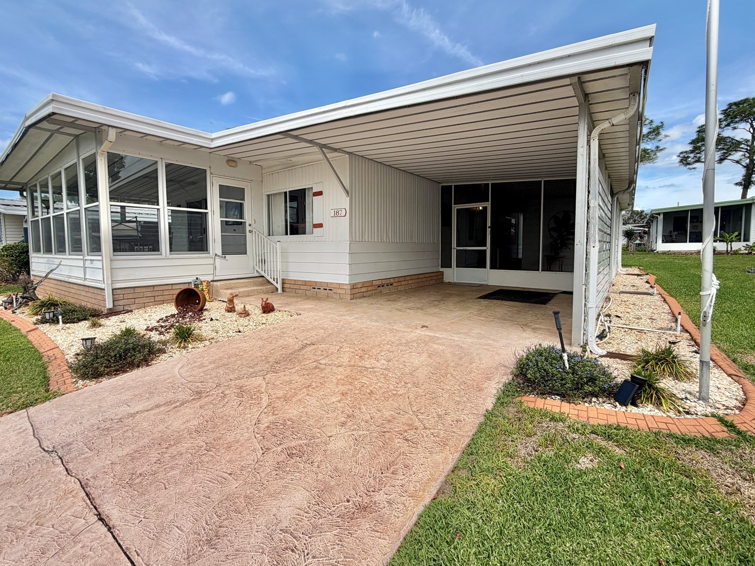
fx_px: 349
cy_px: 270
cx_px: 365
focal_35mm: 16
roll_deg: +0.8
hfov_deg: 94.5
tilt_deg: -3.2
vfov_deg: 78.1
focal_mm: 2.22
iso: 20
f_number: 2.2
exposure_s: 1/830
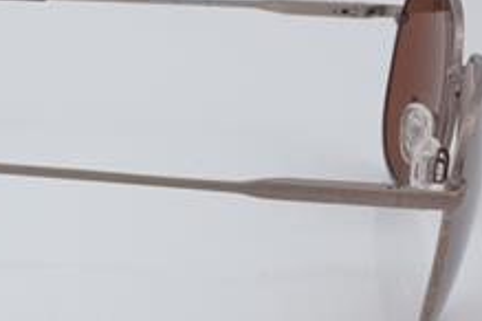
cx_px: 62
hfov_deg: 14.8
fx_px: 1834
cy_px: 165
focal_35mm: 137
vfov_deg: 10.0
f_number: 32
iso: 100
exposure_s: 1/3
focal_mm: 50
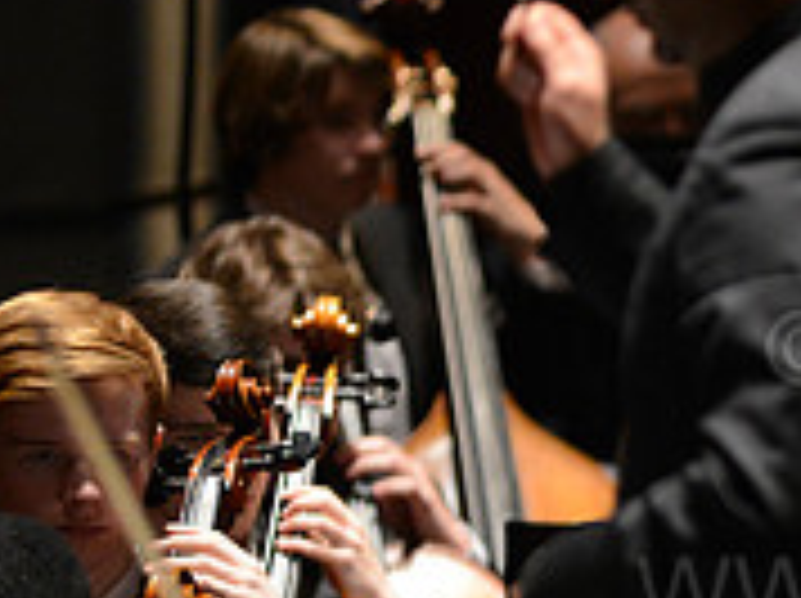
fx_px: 14512
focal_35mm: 628
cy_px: 515
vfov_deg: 2.4
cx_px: 1251
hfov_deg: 3.2
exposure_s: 1/250
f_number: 2.8
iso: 3200
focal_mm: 200
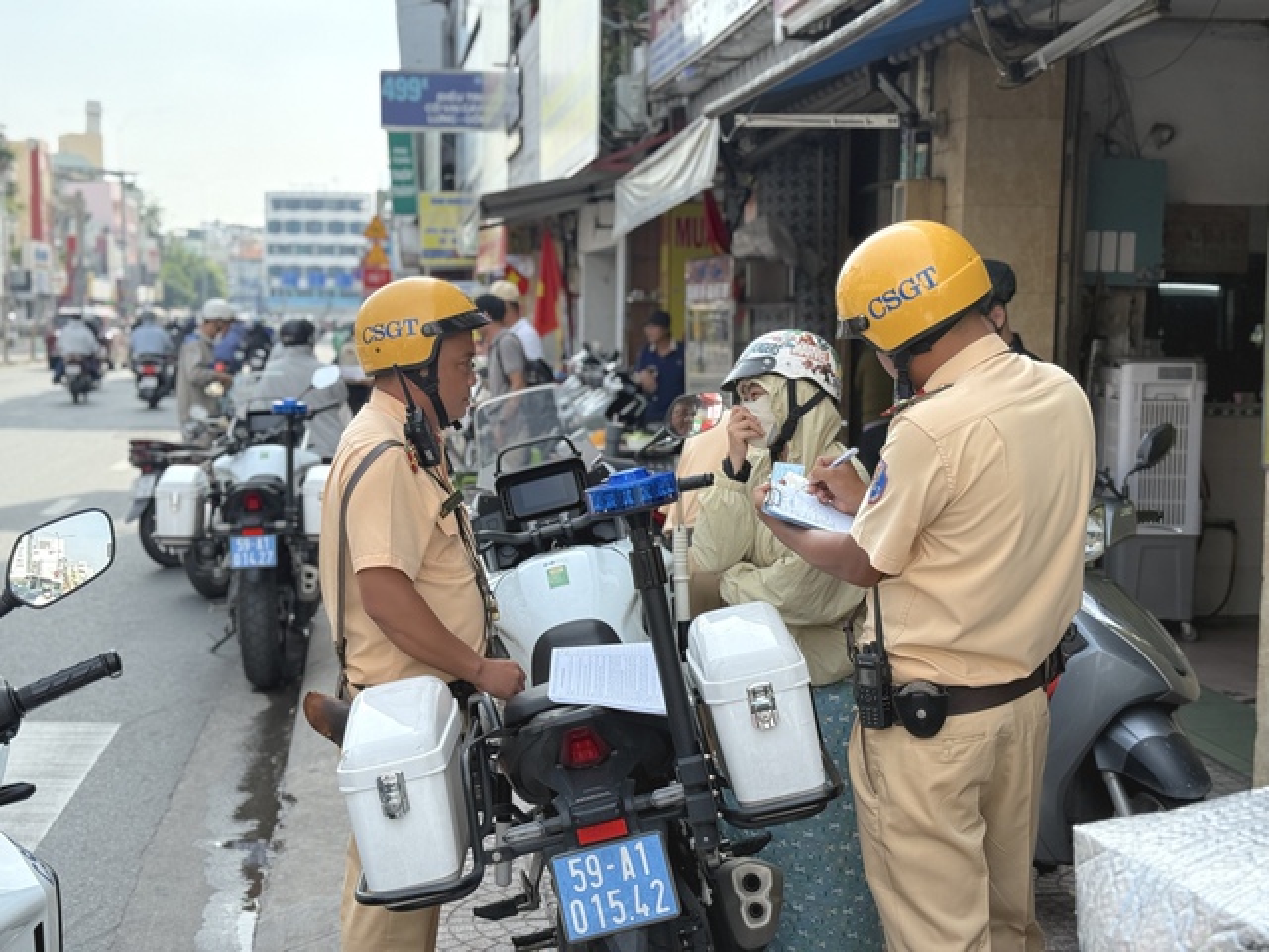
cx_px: 634
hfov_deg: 39.7
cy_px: 476
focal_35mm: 48
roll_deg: -1.6
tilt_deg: -5.4
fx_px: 1760
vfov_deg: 30.3
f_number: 1.78
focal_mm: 6.76
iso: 100
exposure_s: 1/2033
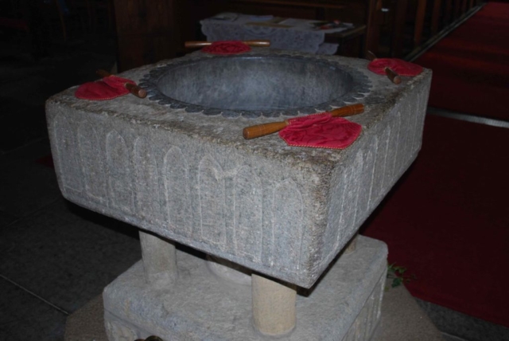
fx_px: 467
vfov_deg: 40.0
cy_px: 170
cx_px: 254
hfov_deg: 57.2
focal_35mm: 33
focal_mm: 22
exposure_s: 1/60
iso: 200
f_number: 4
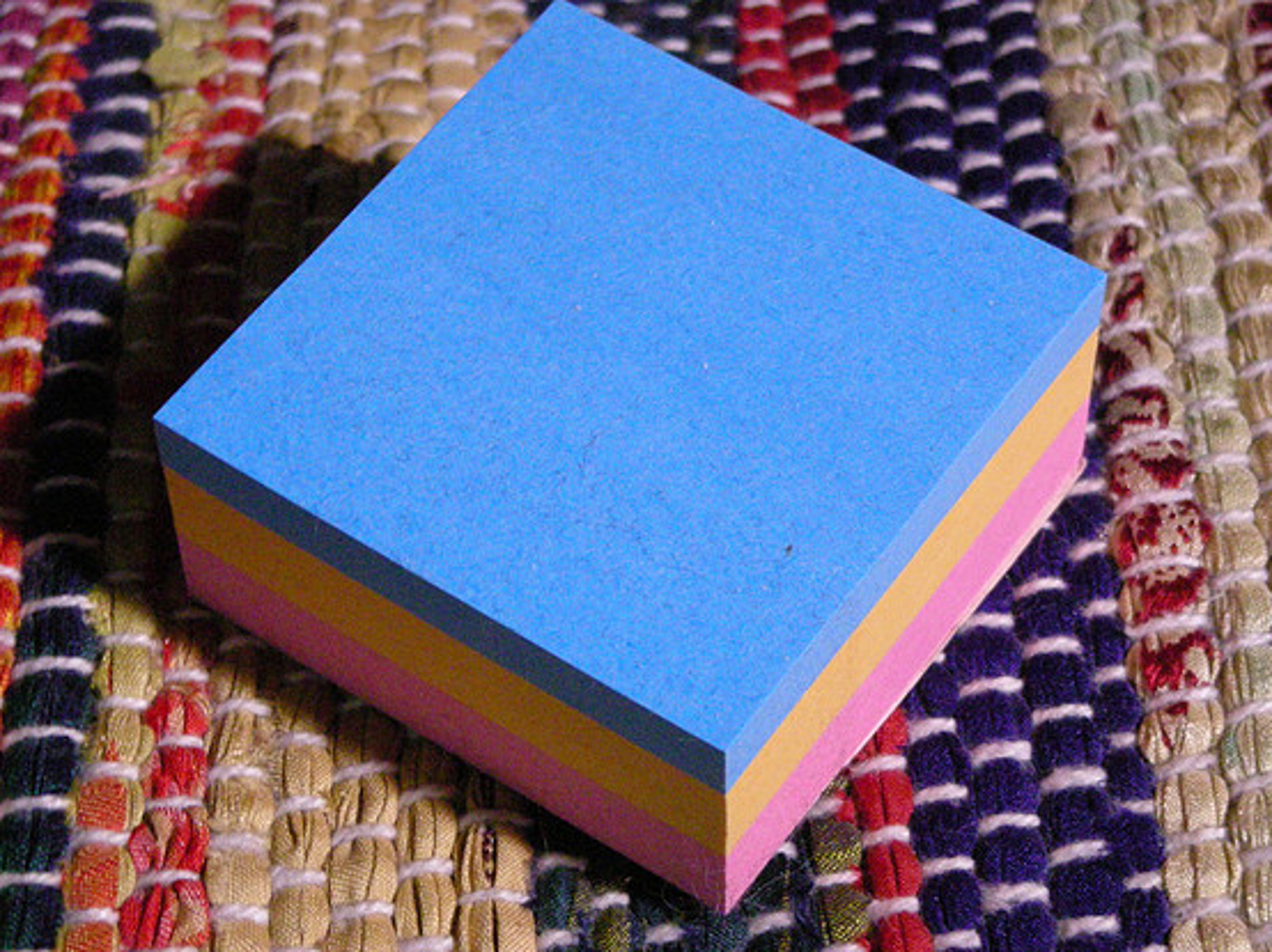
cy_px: 476
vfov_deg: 13.5
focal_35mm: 110
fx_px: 4040
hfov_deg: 17.9
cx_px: 620
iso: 589
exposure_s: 1/8
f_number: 4.7
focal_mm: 17.1
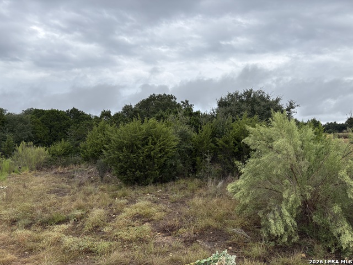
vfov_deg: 53.1
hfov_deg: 67.3
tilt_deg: -0.1
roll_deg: +1.5
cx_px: 176
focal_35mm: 26
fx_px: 265
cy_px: 132
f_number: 1.6
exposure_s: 1/2012
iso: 50
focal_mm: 5.96
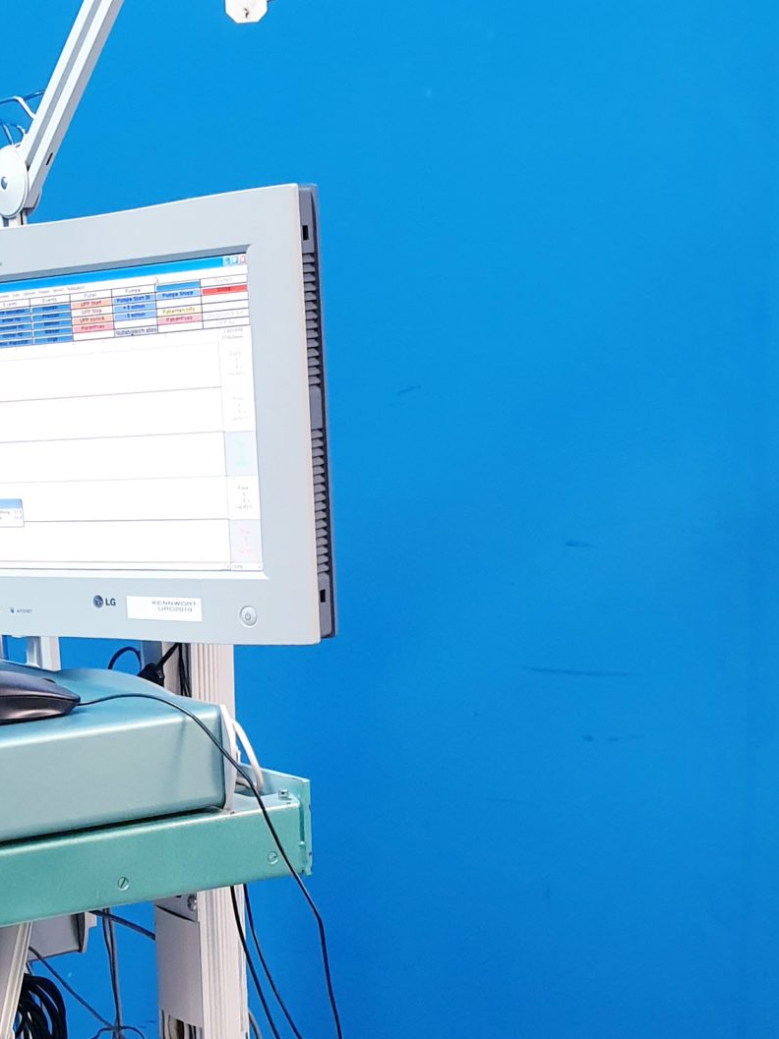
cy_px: 786
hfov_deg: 22.2
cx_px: -48
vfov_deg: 30.2
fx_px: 1891
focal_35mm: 63
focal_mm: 4.3
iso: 320
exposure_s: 1/50
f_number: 2.4
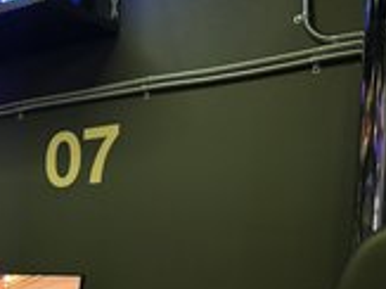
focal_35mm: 59
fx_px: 657
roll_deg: -0.2
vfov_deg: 23.4
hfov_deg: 28.5
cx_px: -76
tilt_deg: -5.8
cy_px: 310
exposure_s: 1/30
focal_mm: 6.76
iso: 1600
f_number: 1.78
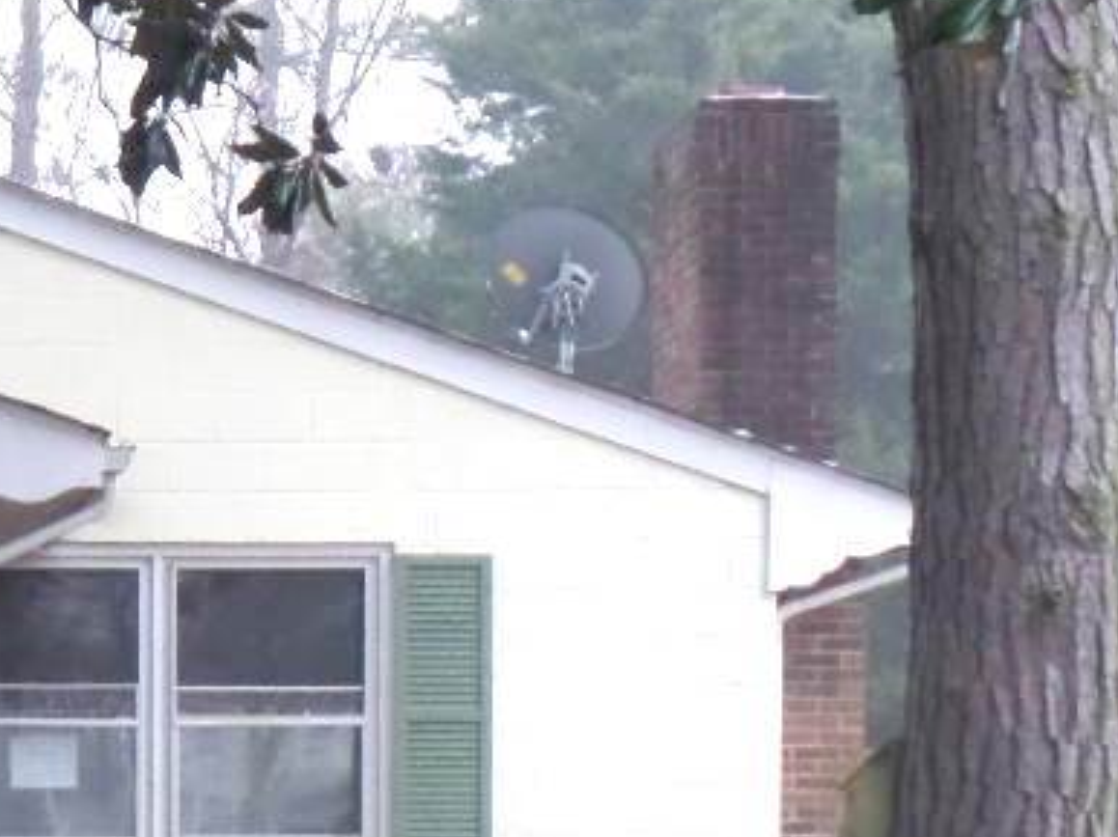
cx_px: -278
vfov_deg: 10.6
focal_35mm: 138
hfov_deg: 13.8
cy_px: 883
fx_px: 4454
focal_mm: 9.2
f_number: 3.4
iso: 800
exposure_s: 1/45
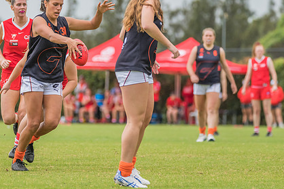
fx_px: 4340
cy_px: 73
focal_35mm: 550
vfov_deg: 2.5
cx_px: 76
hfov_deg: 3.7
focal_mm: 320
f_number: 7.1
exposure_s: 1/1250
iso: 800
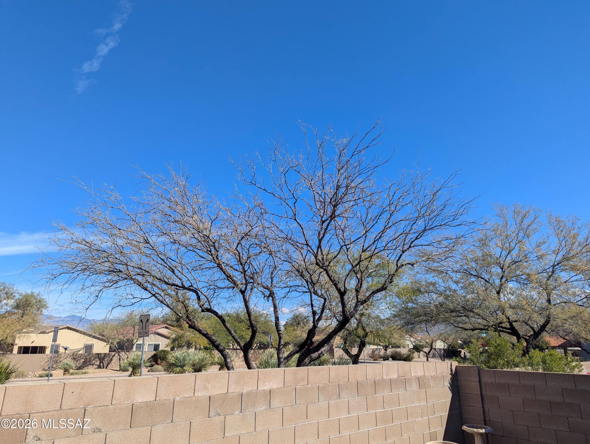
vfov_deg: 56.9
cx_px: 295
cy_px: 222
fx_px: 410
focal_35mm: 24
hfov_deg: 71.5
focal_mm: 6.81
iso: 44
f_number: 1.85
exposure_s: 1/2058
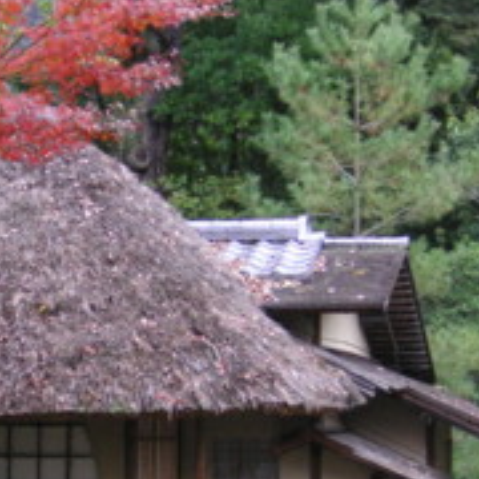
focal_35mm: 104
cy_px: 359
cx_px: 72
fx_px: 1628
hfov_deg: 16.6
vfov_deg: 16.6
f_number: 3.3
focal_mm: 7.8
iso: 100
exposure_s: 1/45
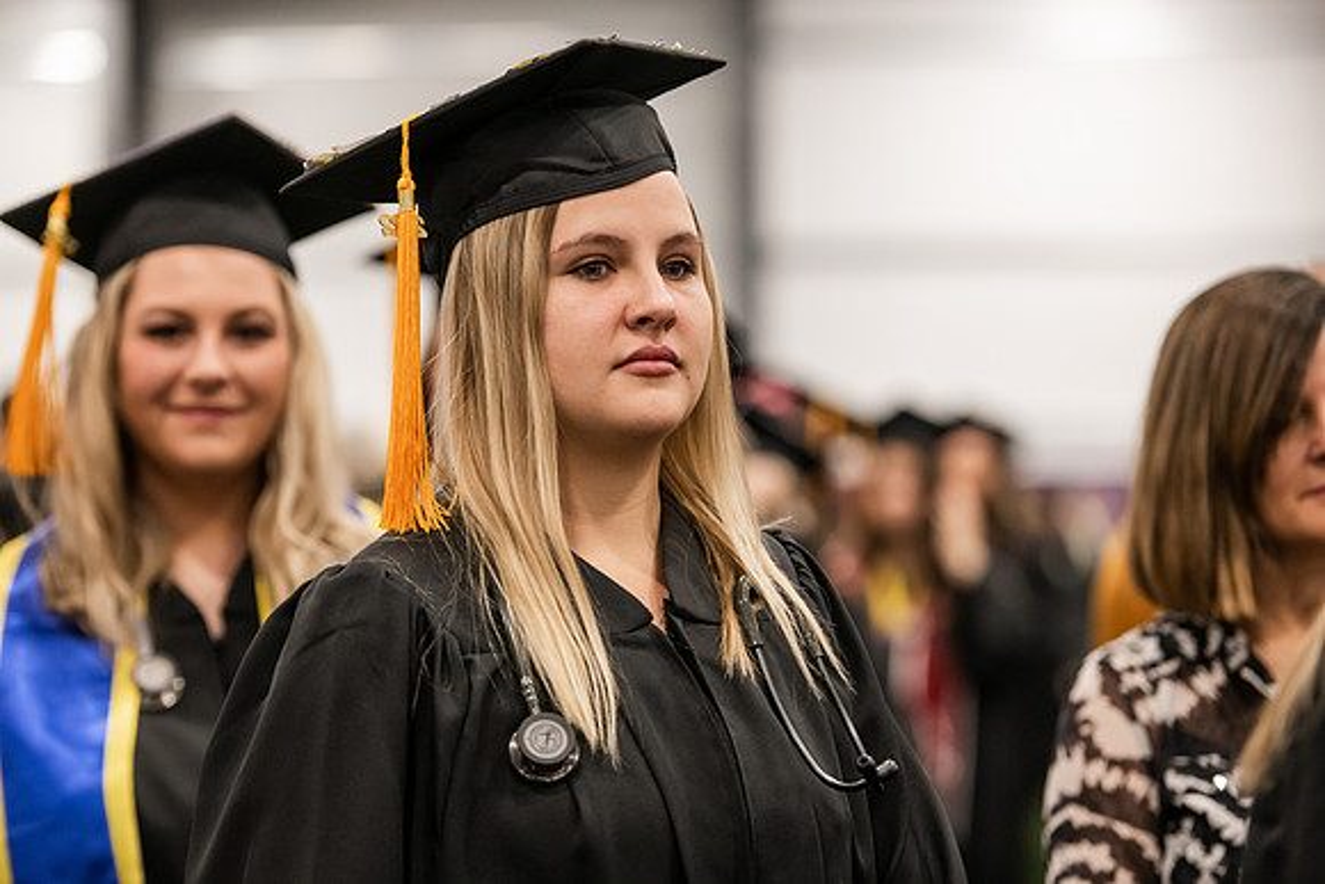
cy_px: 442
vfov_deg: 10.6
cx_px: 662
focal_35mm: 130
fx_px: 4786
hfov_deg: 15.8
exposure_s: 1/200
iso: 2000
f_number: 3.2
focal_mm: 130
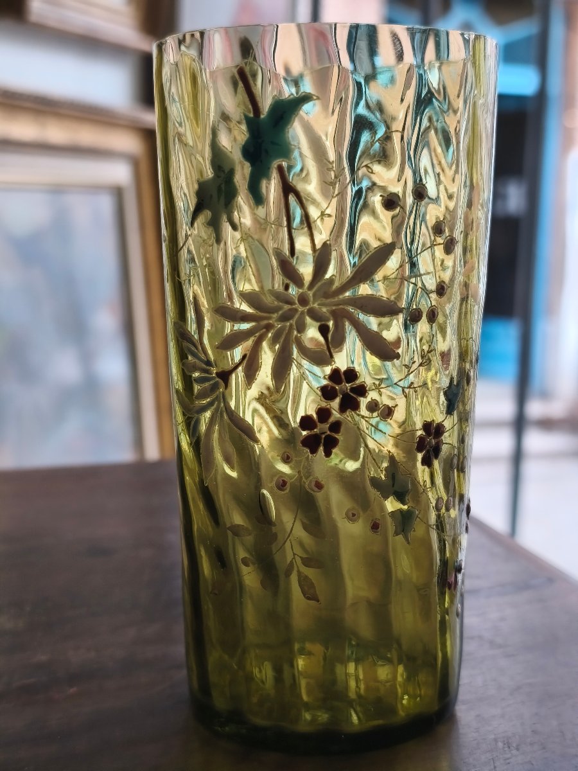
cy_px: 386
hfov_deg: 31.5
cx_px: 289
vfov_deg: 41.2
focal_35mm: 46
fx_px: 1024
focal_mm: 6.06
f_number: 1.7
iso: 160
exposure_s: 1/100
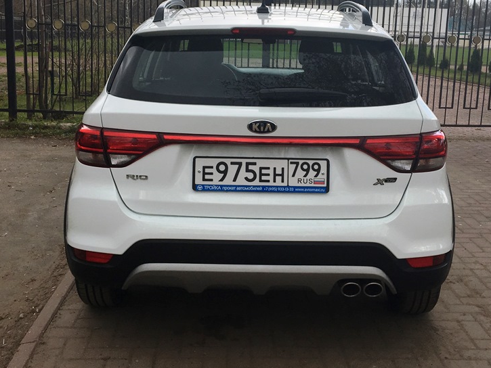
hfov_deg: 56.8
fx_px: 454
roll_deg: -1.1
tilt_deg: -9.3
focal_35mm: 32
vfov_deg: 44.1
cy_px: 170
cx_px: 247
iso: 25
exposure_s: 1/646
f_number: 2.2
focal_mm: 4.15
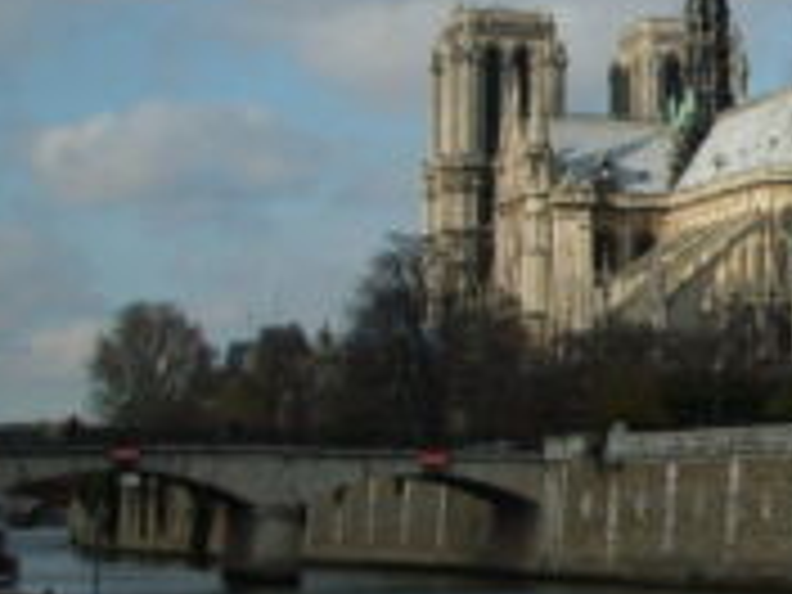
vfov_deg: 11.9
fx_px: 2837
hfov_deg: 15.0
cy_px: 250
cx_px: 1102
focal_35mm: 124
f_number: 3
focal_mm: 7.2
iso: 50
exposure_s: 1/1000
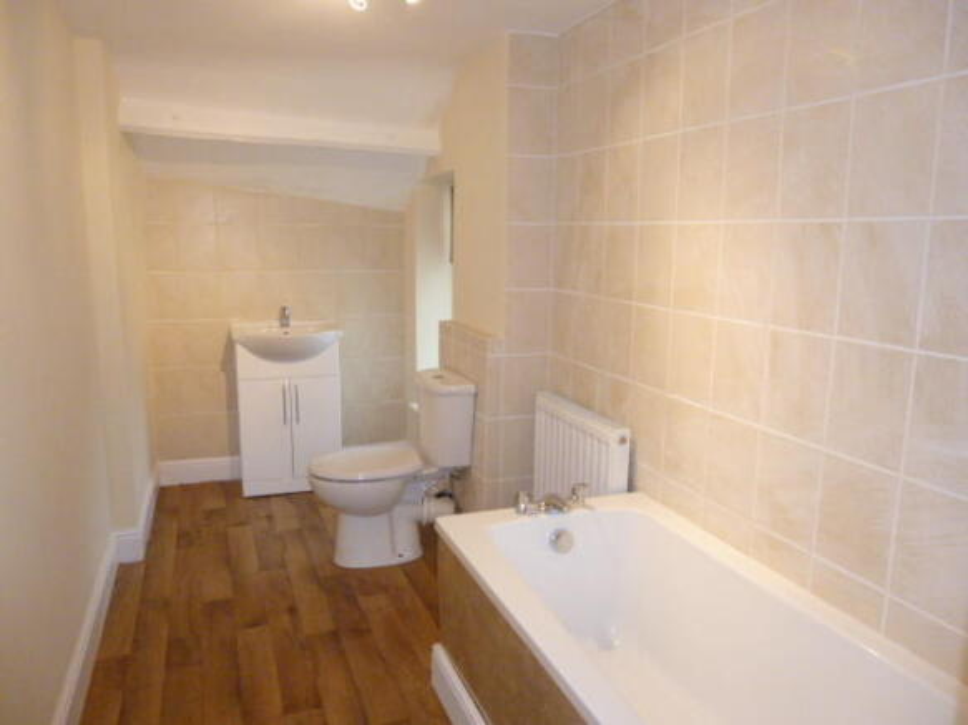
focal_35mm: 25
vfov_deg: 54.9
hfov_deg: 69.4
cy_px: 362
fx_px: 699
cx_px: 484
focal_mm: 4.5
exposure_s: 1/60
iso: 400
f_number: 3.1
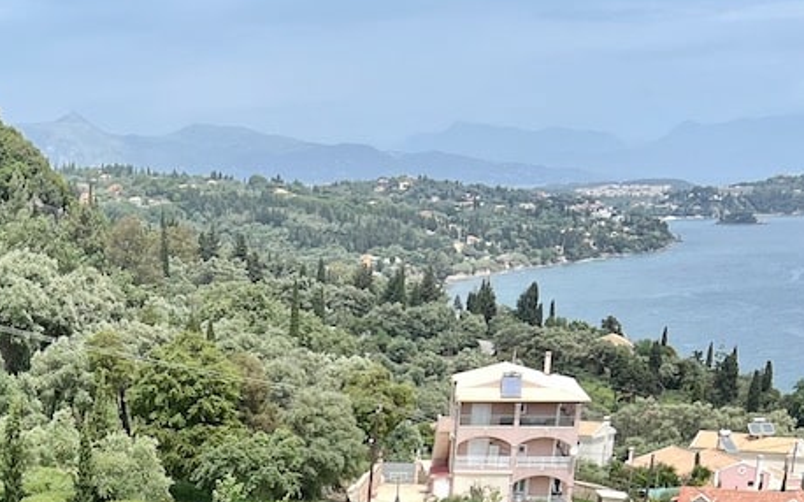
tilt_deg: -20.2
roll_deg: +1.1
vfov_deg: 15.3
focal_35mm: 77
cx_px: -44
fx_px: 1687
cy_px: 809
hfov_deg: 25.2
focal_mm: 5.7
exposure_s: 1/769
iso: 50
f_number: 1.5
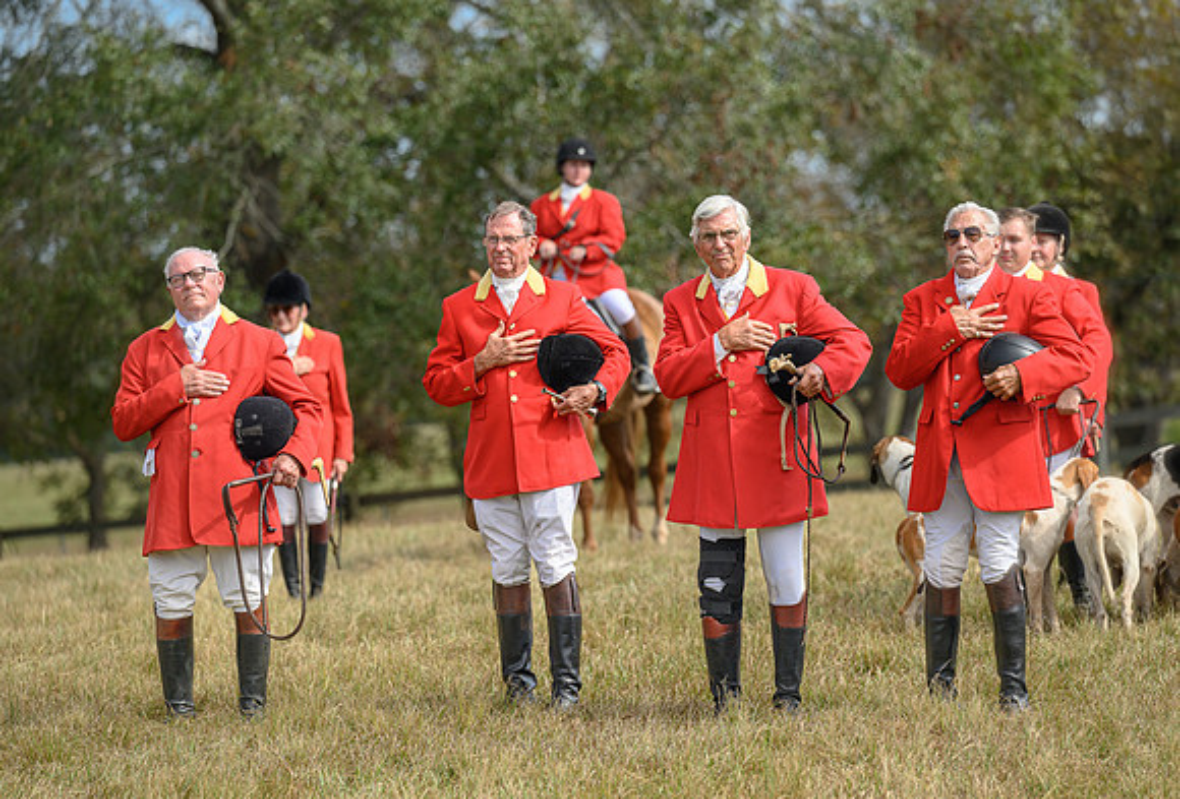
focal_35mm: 202
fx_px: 6669
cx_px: 601
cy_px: 400
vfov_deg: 6.9
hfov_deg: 10.1
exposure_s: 1/500
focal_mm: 200
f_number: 4.5
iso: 200
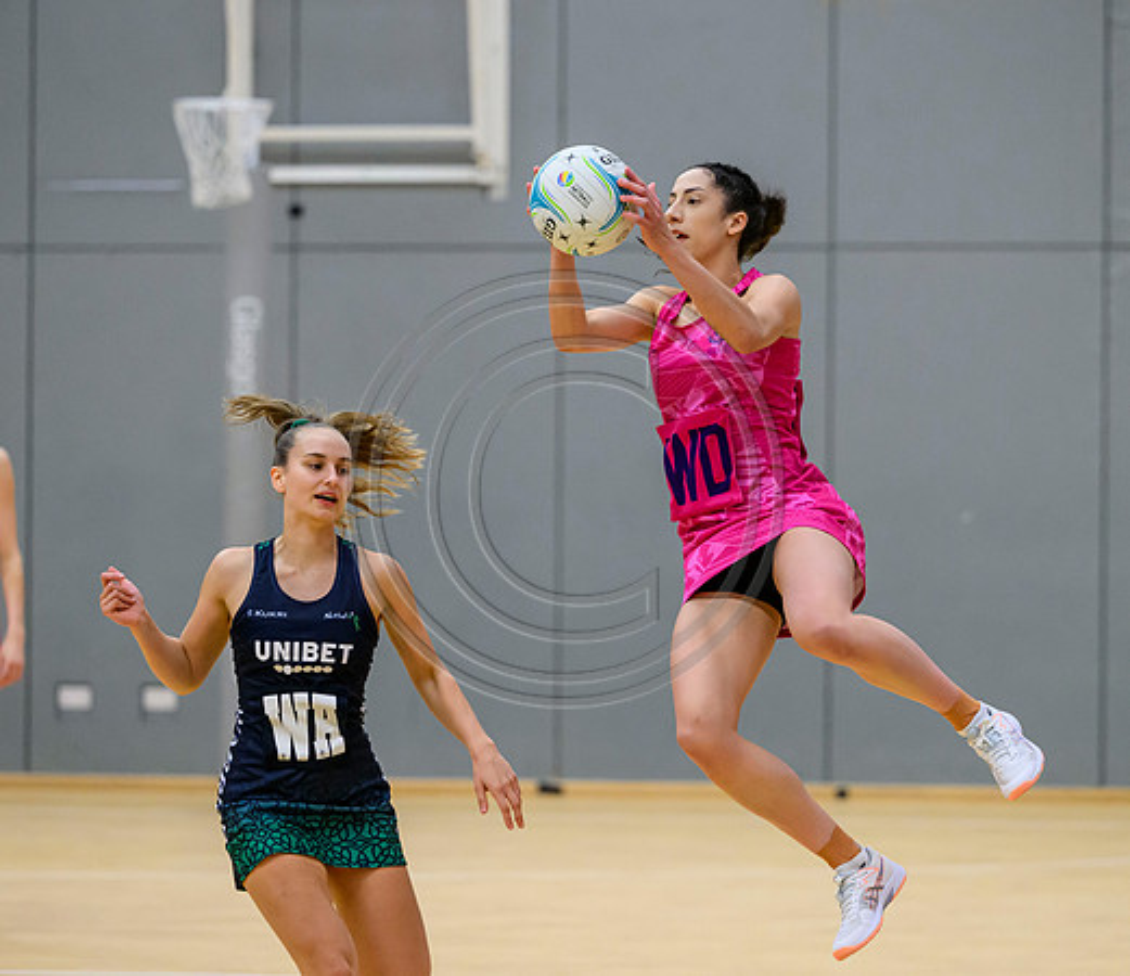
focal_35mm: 218
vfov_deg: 7.4
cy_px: 396
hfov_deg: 8.6
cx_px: 617
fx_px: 7524
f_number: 3.2
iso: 5000
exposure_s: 1/1250
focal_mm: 155
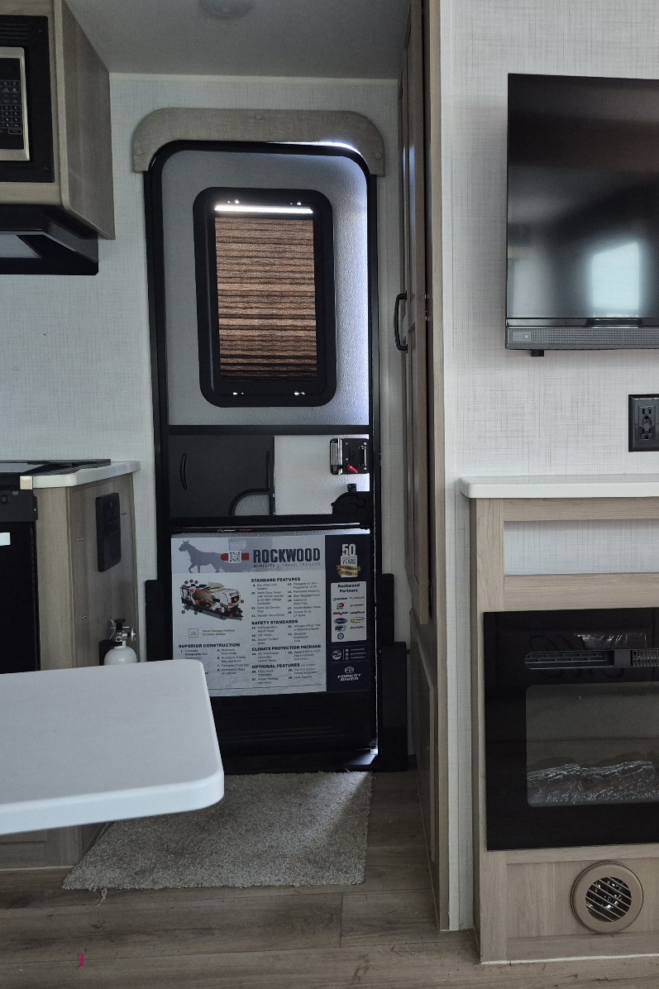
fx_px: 879
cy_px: 494
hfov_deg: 40.5
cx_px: 445
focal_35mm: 32
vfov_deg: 58.7
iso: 640
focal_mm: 5.4
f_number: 1.8
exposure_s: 1/120
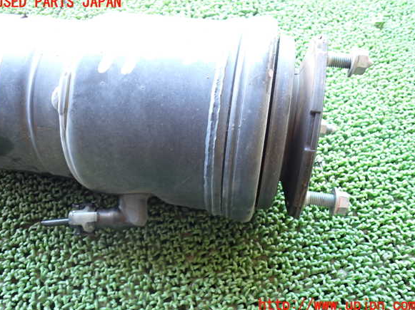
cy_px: 154
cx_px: 206
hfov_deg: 58.4
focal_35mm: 31
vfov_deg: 45.4
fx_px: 371
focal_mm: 5.4
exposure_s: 1/30
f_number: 2.3
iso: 400
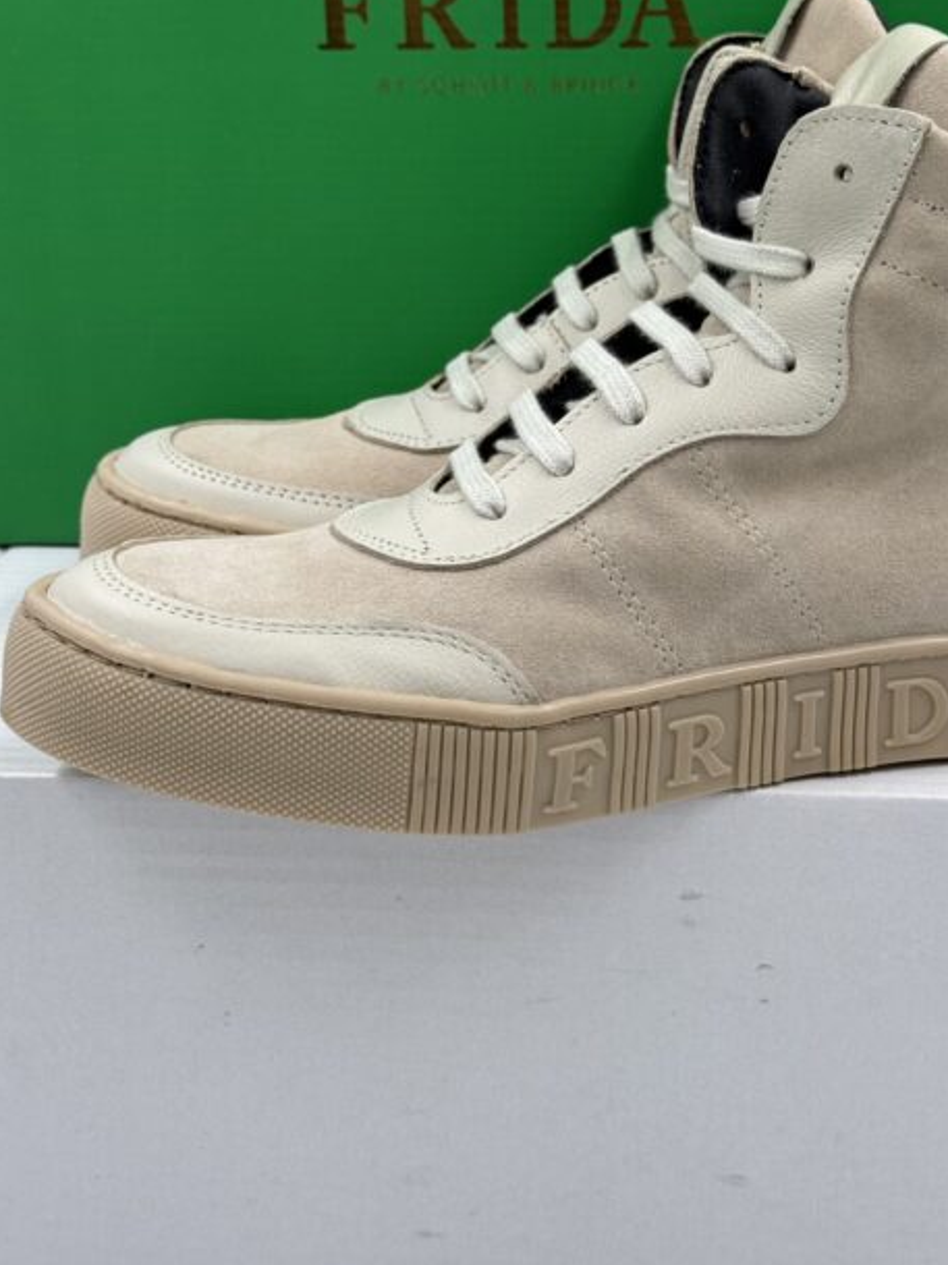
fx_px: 2302
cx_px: 614
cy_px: 568
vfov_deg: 30.7
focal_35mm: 63
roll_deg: +1.1
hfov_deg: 23.2
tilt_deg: -15.8
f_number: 1.78
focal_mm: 6.76
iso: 64
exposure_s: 1/506
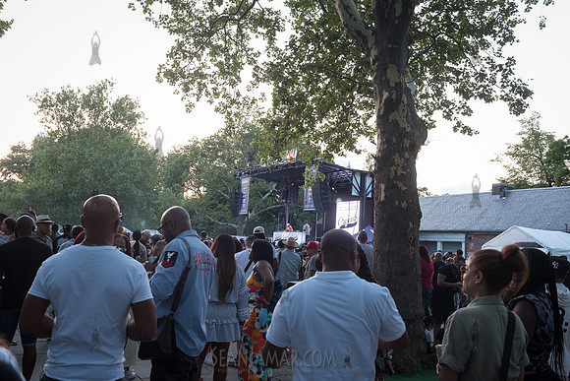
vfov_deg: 36.9
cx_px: 285
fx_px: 570
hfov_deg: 53.1
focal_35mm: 36
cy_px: 190
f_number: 6.3
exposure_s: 1/100
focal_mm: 36
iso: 1600
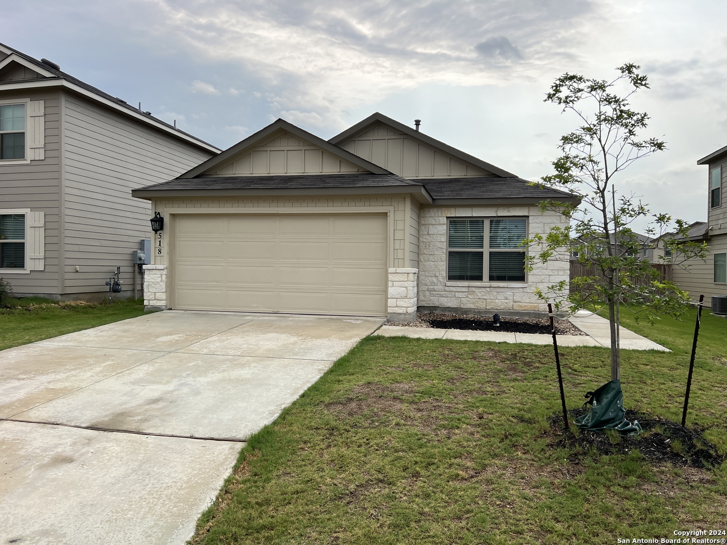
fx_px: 546
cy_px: 272
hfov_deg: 67.3
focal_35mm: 26
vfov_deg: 53.1
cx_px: 364
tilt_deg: -1.3
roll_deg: -0.8
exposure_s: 1/5076
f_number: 1.5
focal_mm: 5.7
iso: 50
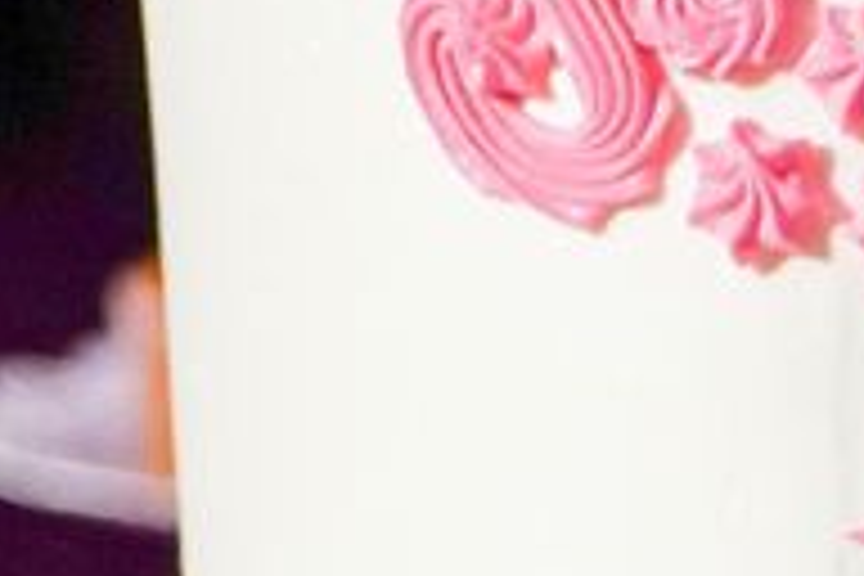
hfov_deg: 7.0
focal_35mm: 273
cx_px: 2218
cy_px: 1354
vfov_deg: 4.9
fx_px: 6551
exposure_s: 1/200
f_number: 1.8
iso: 1250
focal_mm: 35
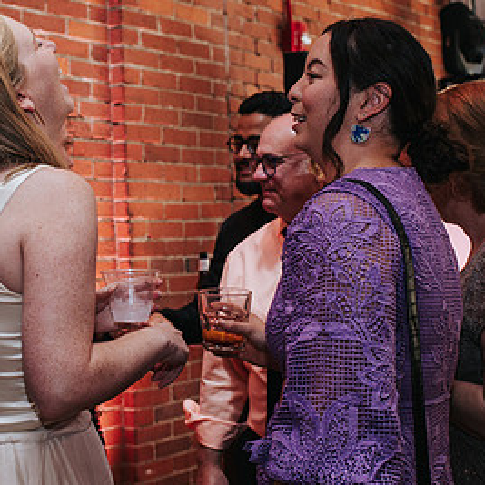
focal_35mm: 72
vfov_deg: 24.0
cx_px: 71
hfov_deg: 23.5
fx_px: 1141
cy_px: 222
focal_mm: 35
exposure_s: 1/200
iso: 800
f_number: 4
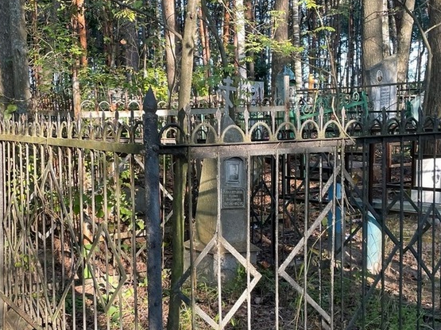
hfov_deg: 39.7
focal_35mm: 48
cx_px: 217
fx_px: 611
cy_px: 217
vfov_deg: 30.1
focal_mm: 4.2
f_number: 1.6
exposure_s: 1/121
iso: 64
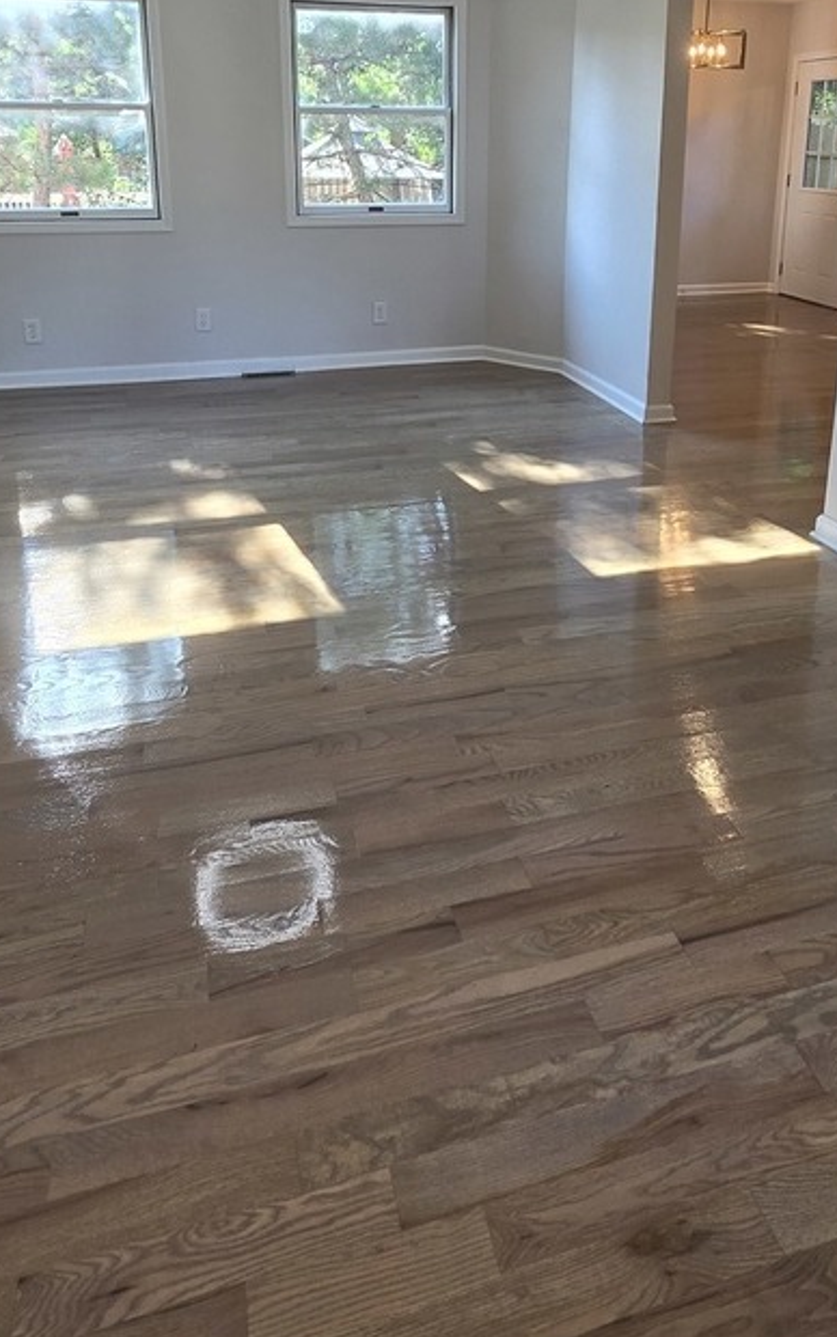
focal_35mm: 24
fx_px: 875
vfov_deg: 70.3
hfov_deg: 51.0
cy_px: 352
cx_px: 464
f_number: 2.2
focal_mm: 2.2
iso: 125
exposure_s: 1/120
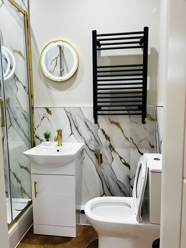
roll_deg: +0.0
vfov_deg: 67.3
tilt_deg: -6.1
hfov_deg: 53.1
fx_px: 186
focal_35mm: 26
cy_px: 124
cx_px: 93
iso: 80
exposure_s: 1/50
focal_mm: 5.7
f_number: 1.5
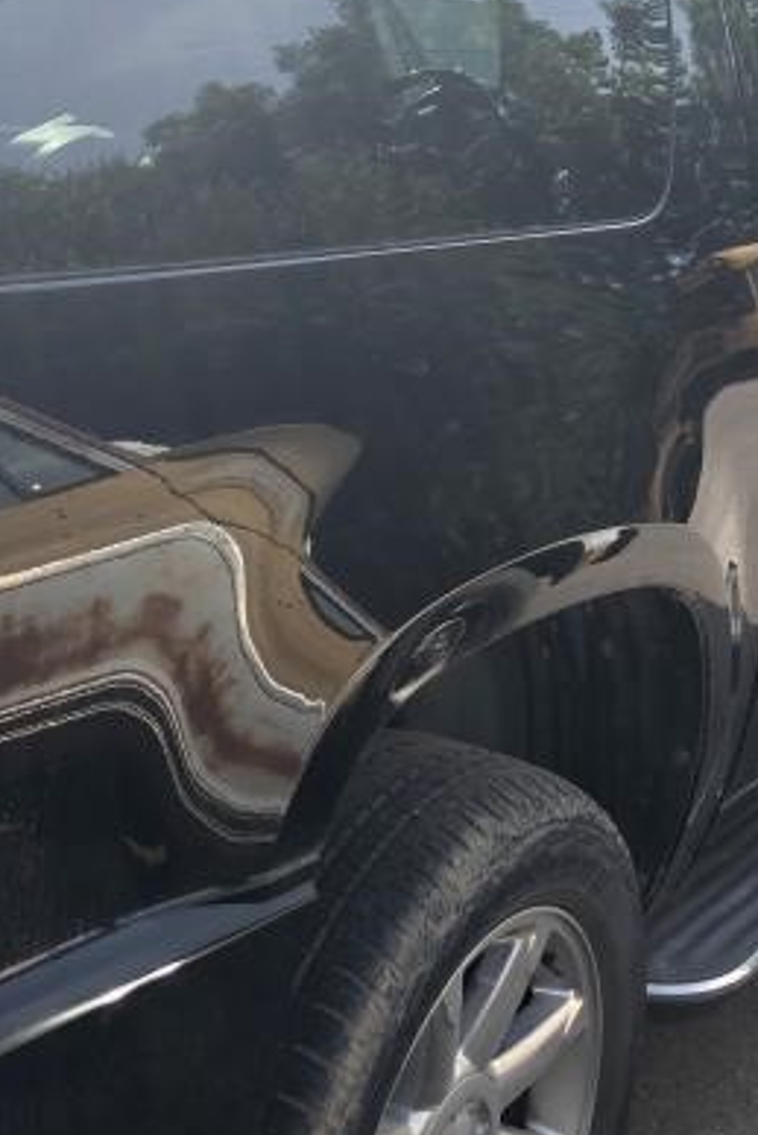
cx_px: 114
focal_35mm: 60
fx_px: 1893
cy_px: 459
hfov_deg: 22.2
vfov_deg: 33.3
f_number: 1.8
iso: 20
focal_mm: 3.99
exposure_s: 1/521
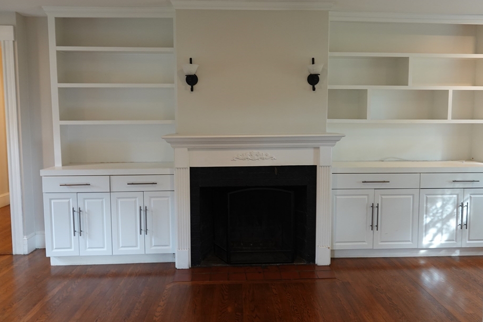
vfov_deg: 46.4
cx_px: 255
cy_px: 155
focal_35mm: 28
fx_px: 376
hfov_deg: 65.4
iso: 320
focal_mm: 9.3
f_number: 2.5
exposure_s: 1/30
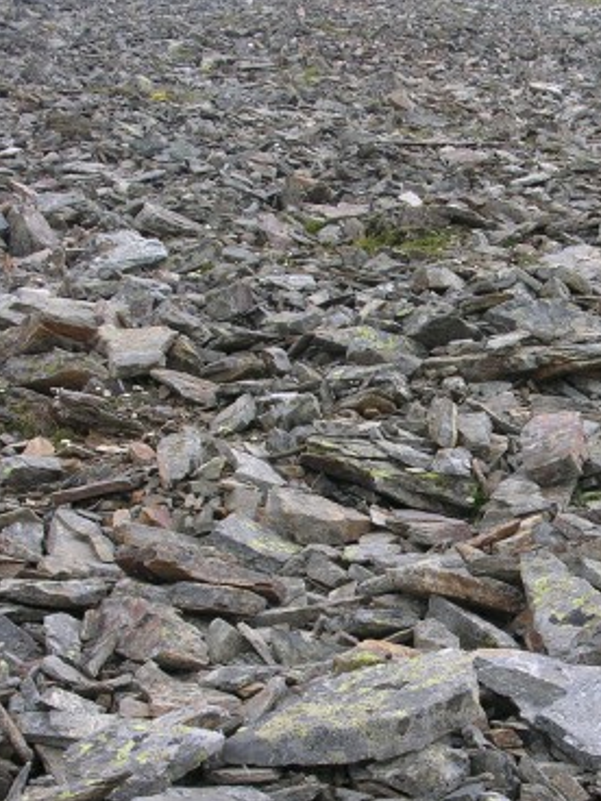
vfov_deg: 26.6
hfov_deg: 19.9
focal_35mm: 73
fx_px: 1690
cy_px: 518
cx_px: 507
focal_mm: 8.9
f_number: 5
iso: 50
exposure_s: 1/125
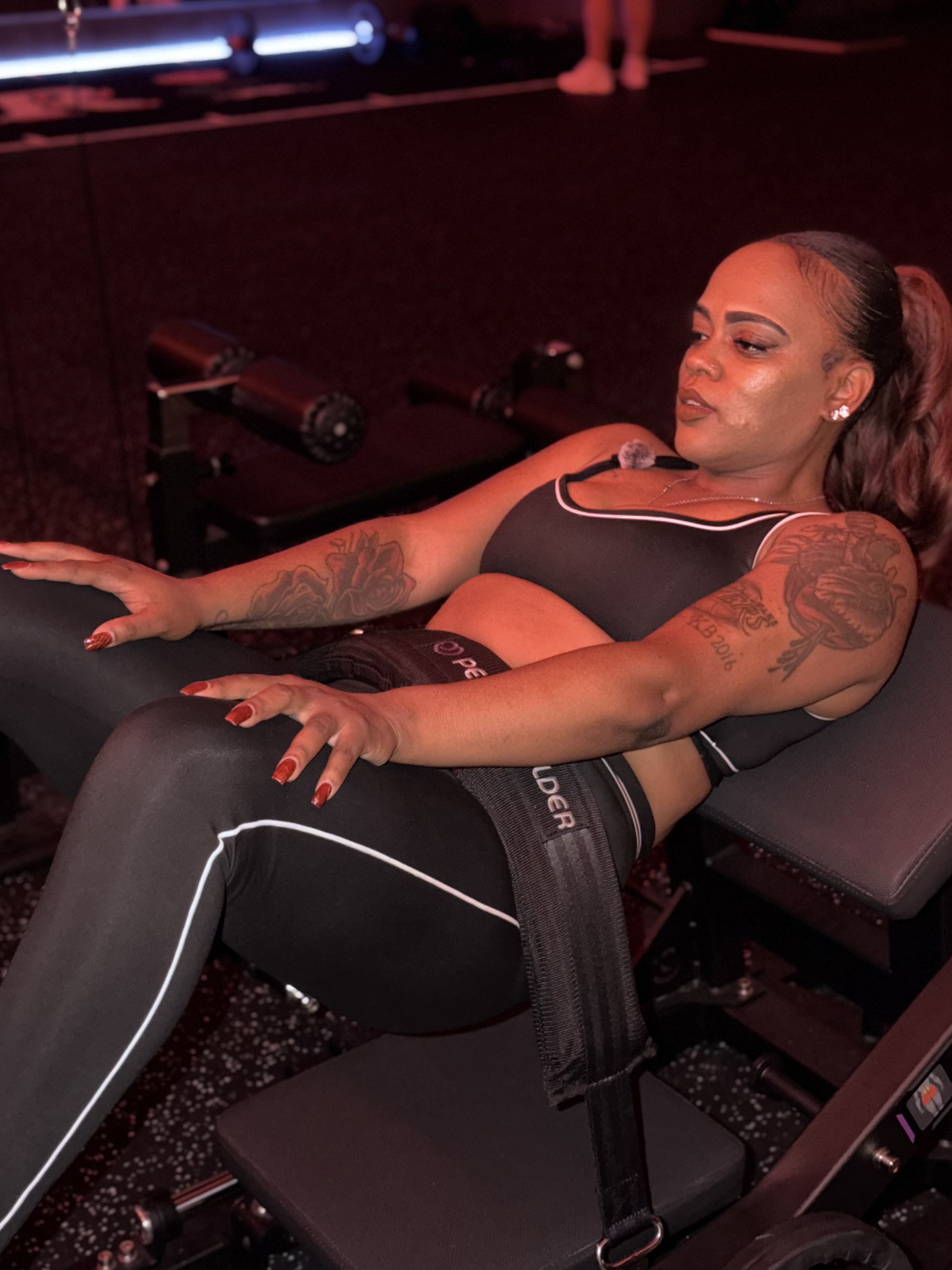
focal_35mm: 52
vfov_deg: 36.8
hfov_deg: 28.0
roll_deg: +1.0
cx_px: 472
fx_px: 1907
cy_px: 621
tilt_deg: -23.9
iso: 400
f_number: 1.78
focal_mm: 6.76
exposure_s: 1/4
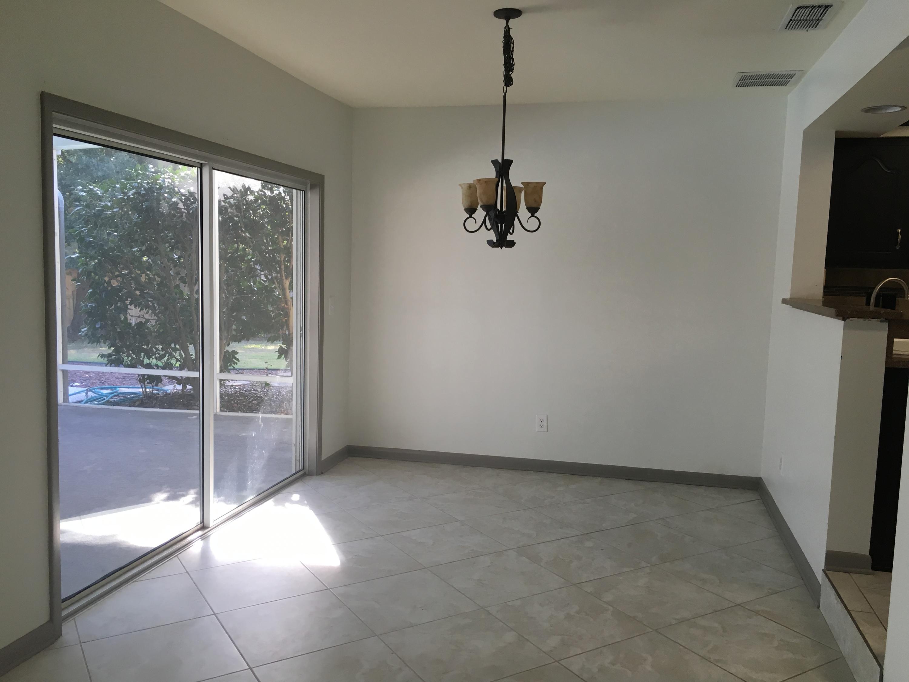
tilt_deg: -5.6
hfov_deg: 61.7
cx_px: 454
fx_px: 762
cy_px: 341
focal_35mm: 29
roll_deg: -1.6
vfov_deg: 48.2
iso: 32
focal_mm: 4.15
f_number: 2.2
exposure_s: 1/40
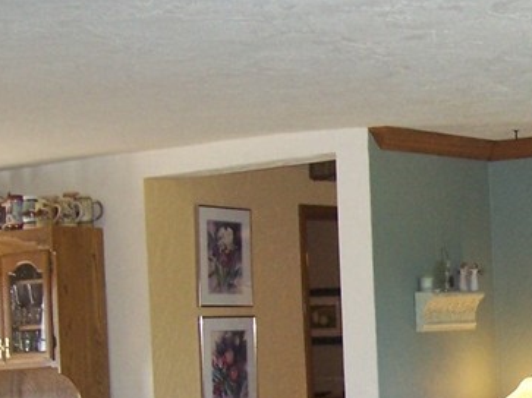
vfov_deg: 15.1
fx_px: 1475
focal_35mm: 96
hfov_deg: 19.7
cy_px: 395
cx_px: 554
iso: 125
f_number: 2.7
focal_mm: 5.6
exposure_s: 1/60
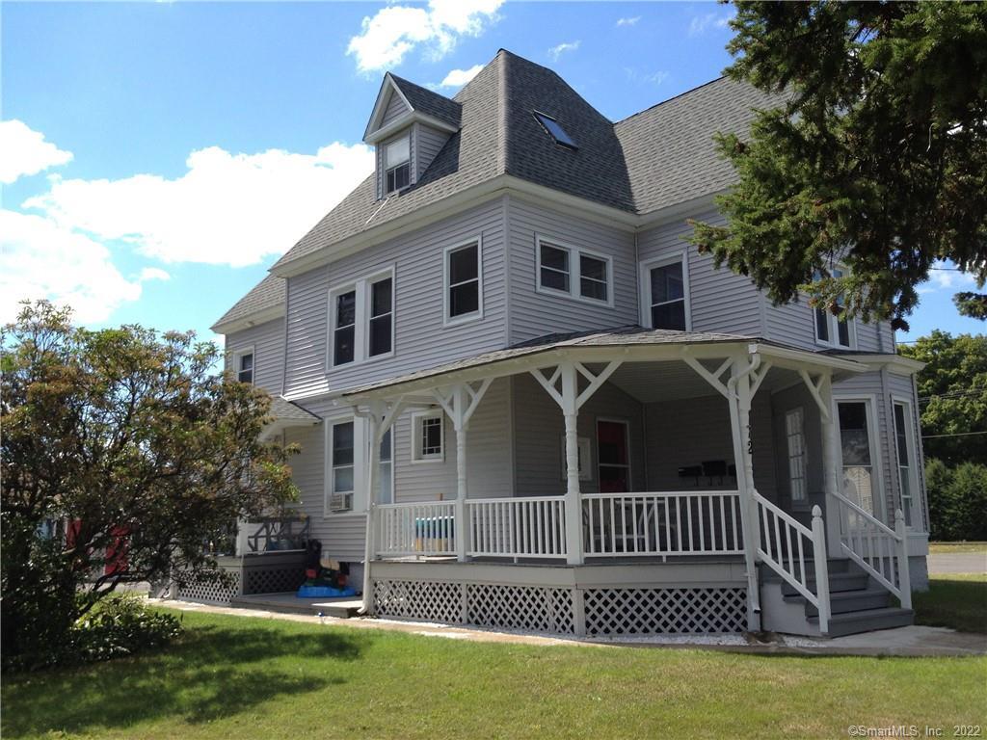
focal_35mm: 35
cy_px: 370
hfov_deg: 52.6
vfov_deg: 40.7
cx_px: 494
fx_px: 998
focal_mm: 4.28
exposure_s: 1/1314
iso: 80
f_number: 2.4
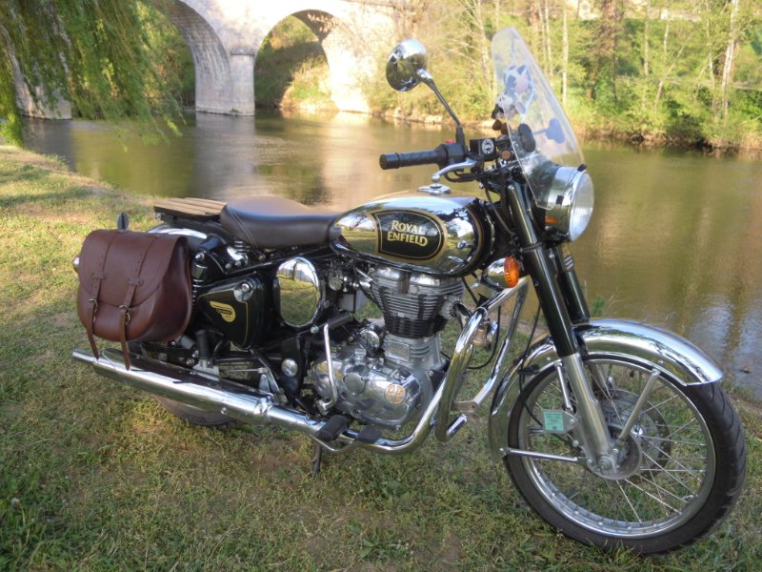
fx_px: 704
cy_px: 286
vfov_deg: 44.2
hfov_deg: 56.8
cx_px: 381
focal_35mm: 32
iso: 100
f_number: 2.8
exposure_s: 1/200
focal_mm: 5.7
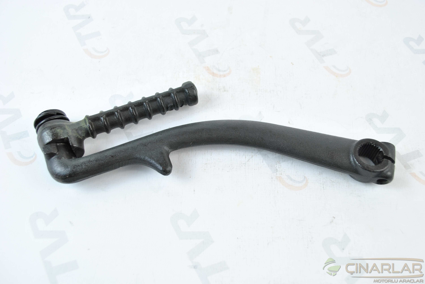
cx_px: 212
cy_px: 142
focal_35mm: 33
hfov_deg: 57.2
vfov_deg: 40.1
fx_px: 390
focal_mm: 22
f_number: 5
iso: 200
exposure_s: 1/25
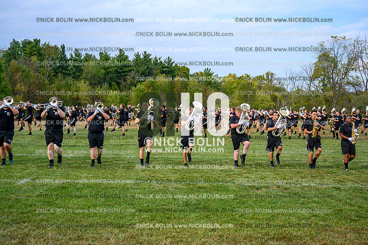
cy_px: 122
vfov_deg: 35.9
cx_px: 184
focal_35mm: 37
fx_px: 378
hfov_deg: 51.9
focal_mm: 37
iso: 200
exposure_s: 1/800
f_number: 4.5
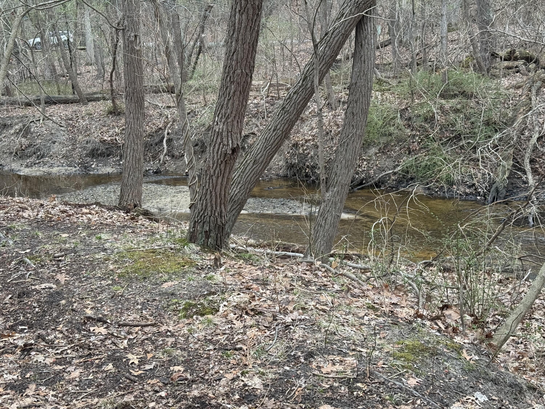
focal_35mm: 48
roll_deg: +3.7
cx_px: 272
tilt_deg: -11.8
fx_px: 756
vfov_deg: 30.3
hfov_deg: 39.7
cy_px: 204
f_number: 1.78
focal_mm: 6.76
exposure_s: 1/296
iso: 64
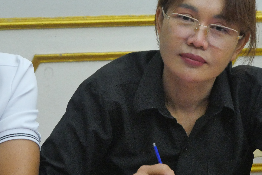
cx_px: 161
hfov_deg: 11.7
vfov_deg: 7.8
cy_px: 62
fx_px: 1282
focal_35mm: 176
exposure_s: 1/50
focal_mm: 52
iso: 3200
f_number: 5.6
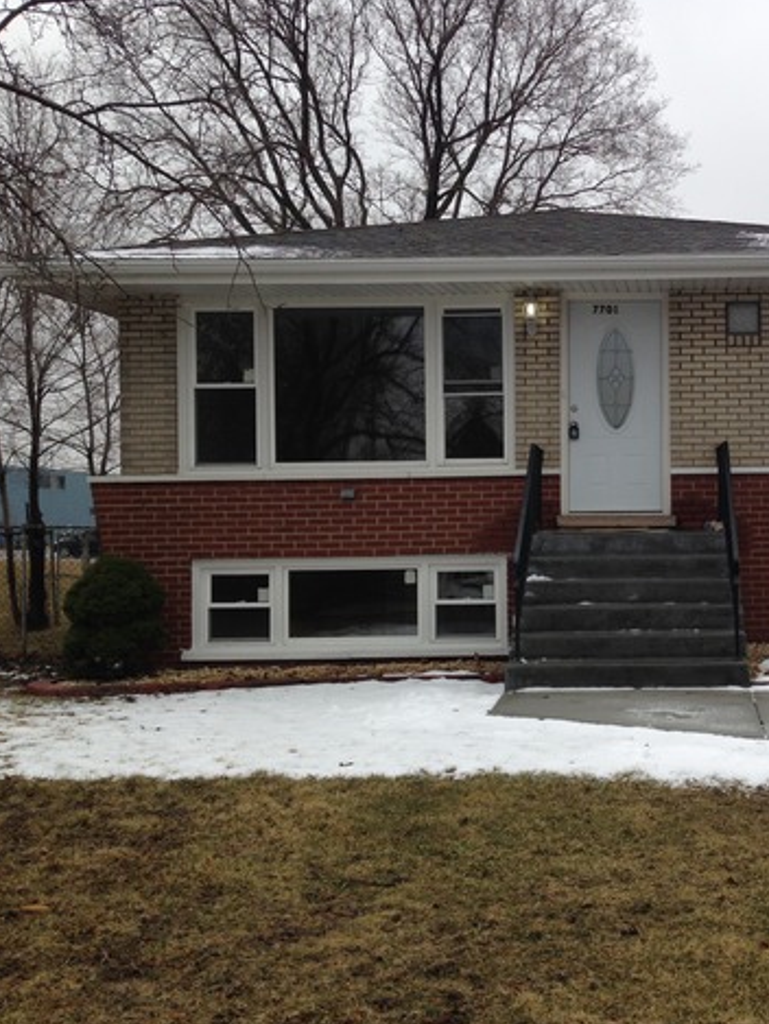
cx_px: 669
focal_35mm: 45
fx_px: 1332
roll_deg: +0.9
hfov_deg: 31.0
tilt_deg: +1.2
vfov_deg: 42.1
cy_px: 509
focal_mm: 4.12
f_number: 2.4
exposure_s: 1/507
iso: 50
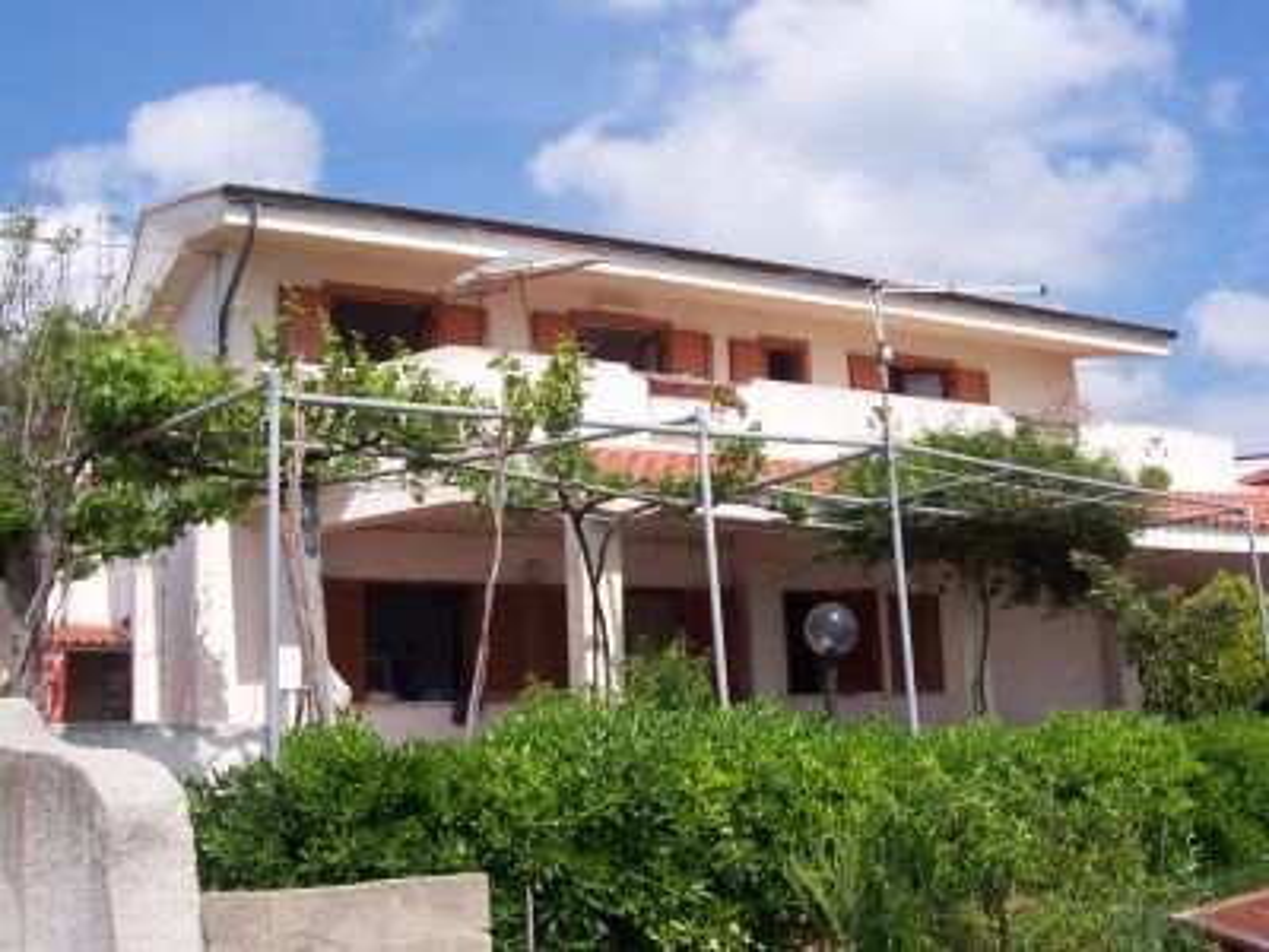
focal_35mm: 37
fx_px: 1356
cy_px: 476
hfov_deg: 50.1
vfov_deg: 38.7
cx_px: 634
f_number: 5.6
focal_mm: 5.6
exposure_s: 1/500
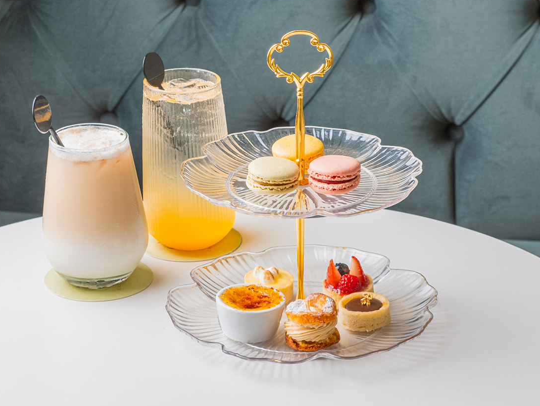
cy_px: 178
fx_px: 1826
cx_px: 246
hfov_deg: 16.8
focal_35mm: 117
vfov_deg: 12.7
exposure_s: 1/100
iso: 160
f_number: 8
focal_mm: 55
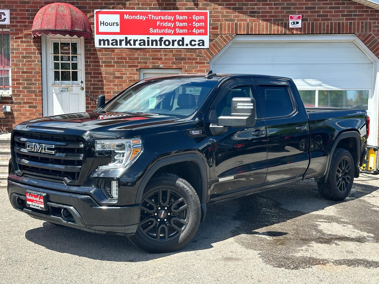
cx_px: 187
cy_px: 139
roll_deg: -0.2
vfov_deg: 29.7
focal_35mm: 49
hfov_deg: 38.9
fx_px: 536
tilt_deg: -3.6
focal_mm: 6.86
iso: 64
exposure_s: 1/1541
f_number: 1.78
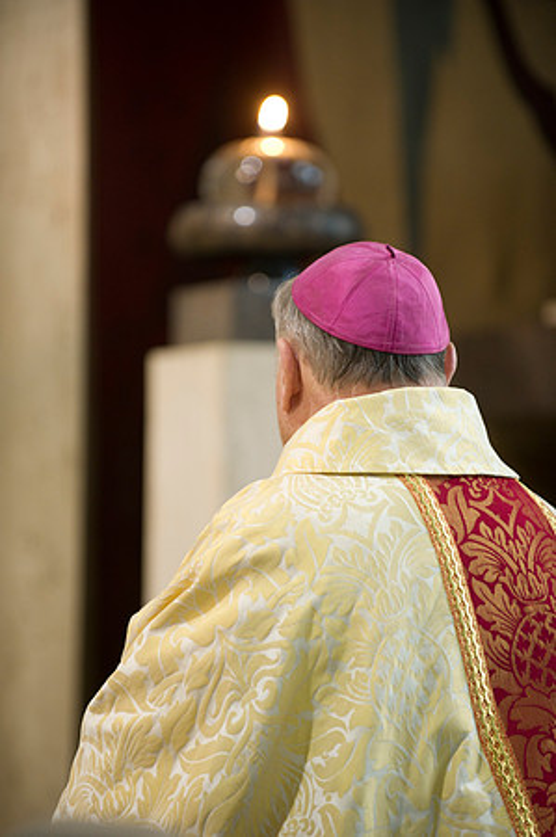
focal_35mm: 200
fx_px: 4644
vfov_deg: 10.3
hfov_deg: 6.9
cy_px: 418
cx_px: 278
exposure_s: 1/40
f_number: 2.8
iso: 2000
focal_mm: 200
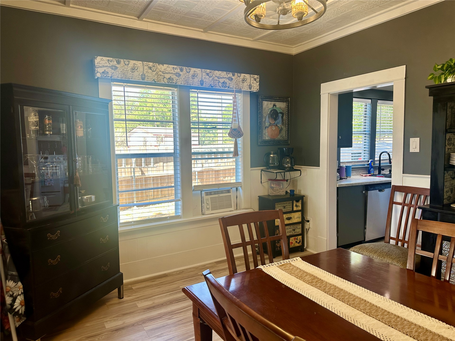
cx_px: 228
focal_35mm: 24
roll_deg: +0.8
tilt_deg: -3.3
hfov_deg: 71.6
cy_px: 170
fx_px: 315
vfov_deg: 56.8
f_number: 1.78
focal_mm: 6.86
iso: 80
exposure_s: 1/120
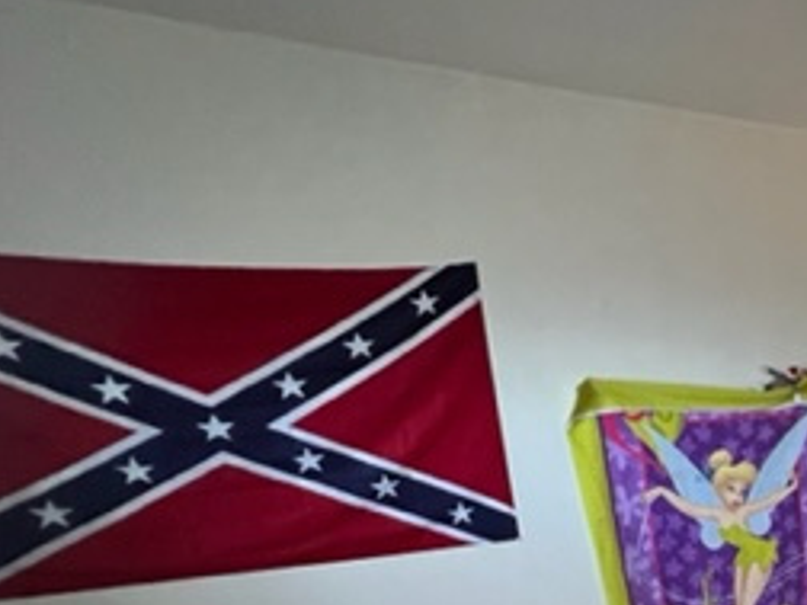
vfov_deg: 37.6
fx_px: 769
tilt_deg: -16.2
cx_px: 897
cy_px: 624
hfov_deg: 42.7
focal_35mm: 33
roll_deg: +1.9
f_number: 1.8
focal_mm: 1.57
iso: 800
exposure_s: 1/60
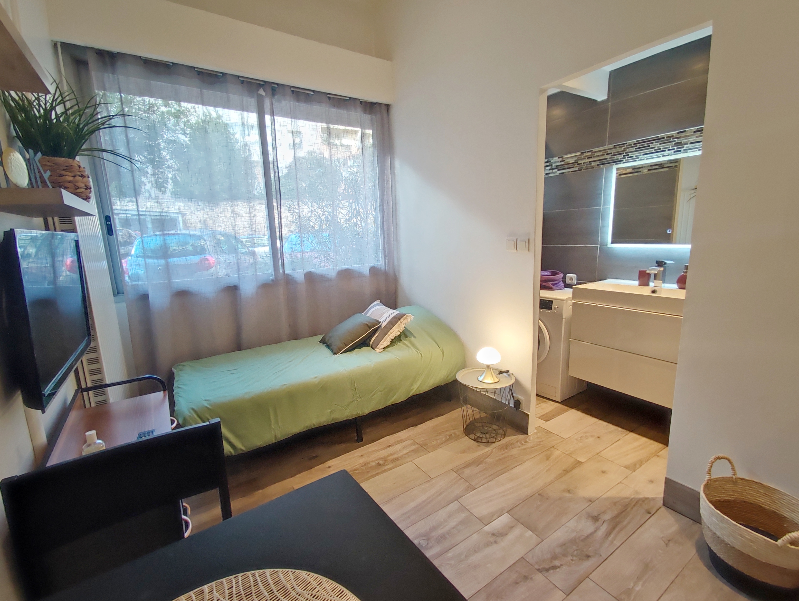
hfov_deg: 98.1
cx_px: 400
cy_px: 300
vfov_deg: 81.8
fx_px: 346
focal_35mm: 15
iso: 469
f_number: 2.2
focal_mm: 1.65
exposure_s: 1/33
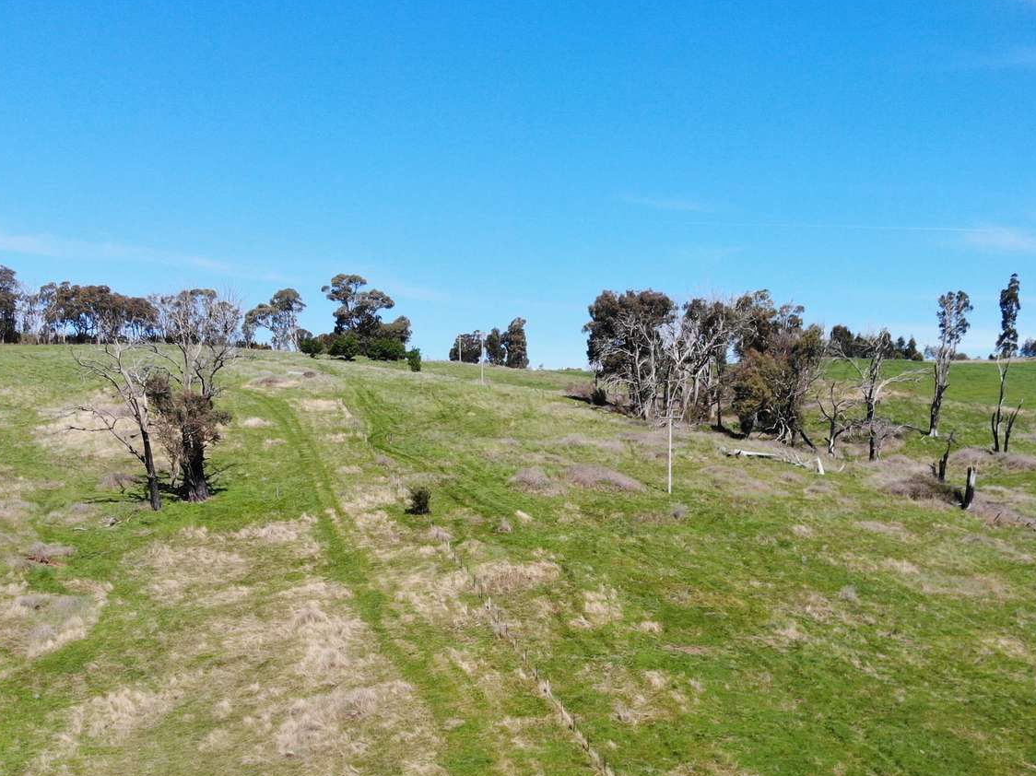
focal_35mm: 41
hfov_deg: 45.7
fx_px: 1227
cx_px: 582
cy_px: 595
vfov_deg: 34.3
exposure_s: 1/870
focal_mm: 4.5
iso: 100
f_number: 2.8
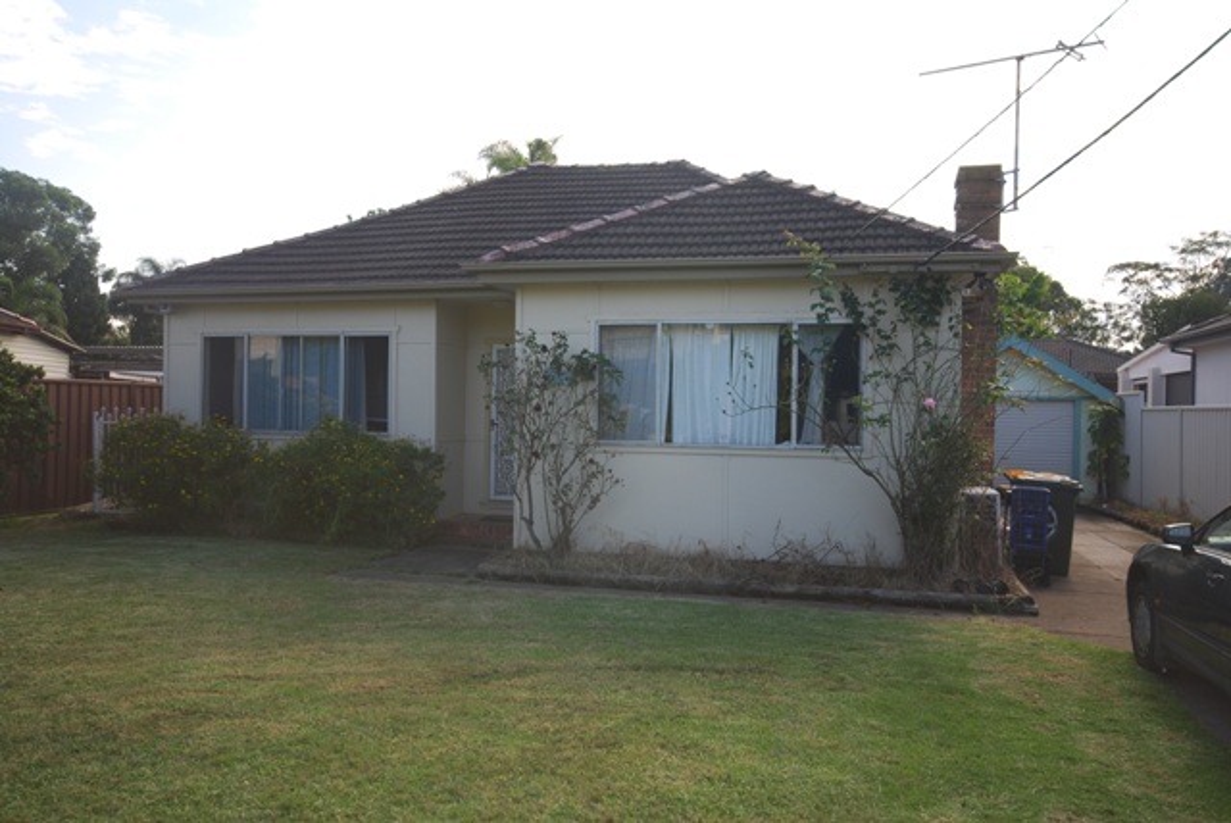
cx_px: 616
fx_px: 1027
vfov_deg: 43.7
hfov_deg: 61.9
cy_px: 412
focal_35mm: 30
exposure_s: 1/125
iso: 110
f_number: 5.6
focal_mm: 20
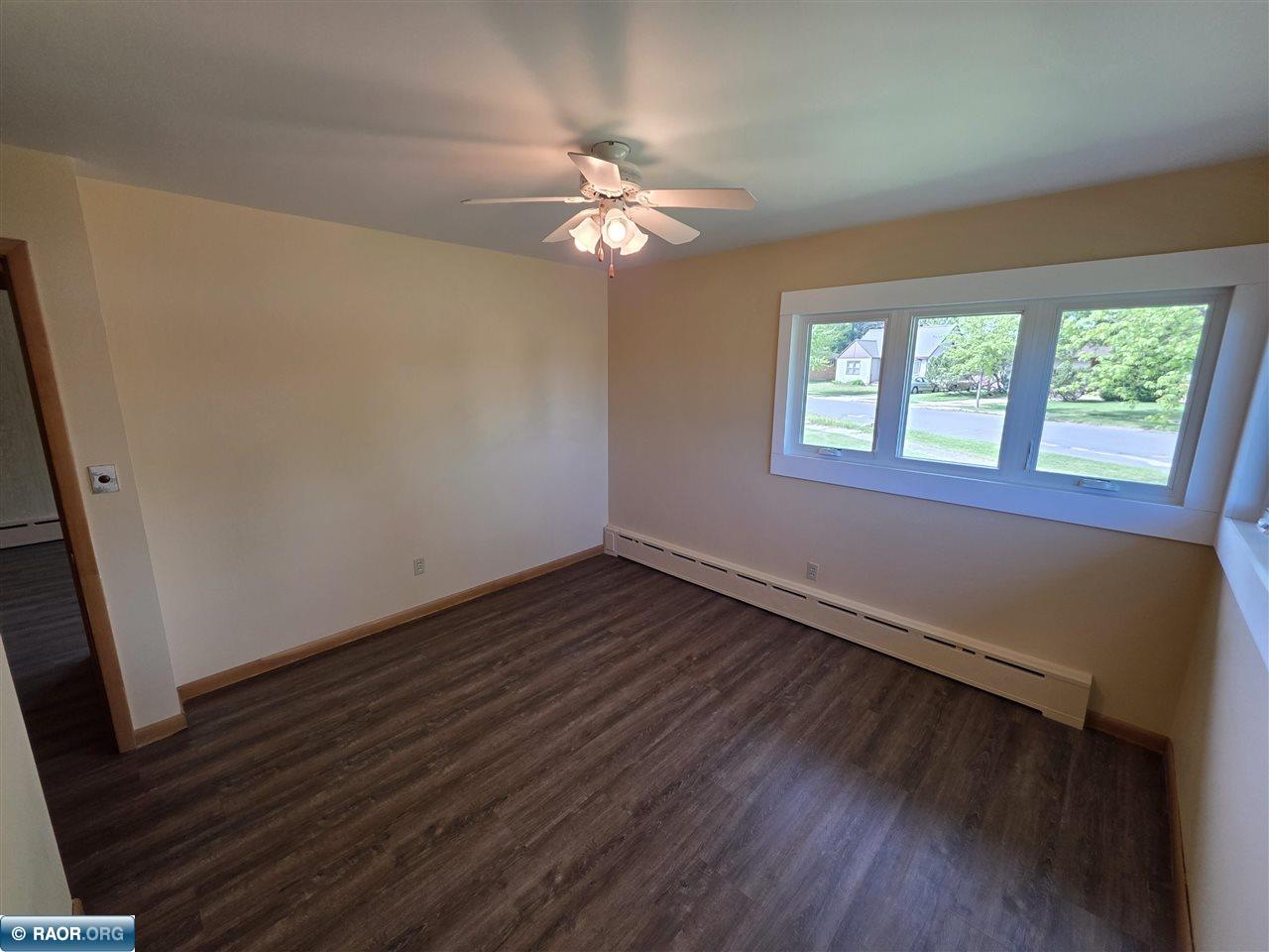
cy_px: 476
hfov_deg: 106.2
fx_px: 477
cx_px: 634
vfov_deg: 89.9
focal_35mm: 13
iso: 125
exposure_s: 1/120
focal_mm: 2.2
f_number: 1.9
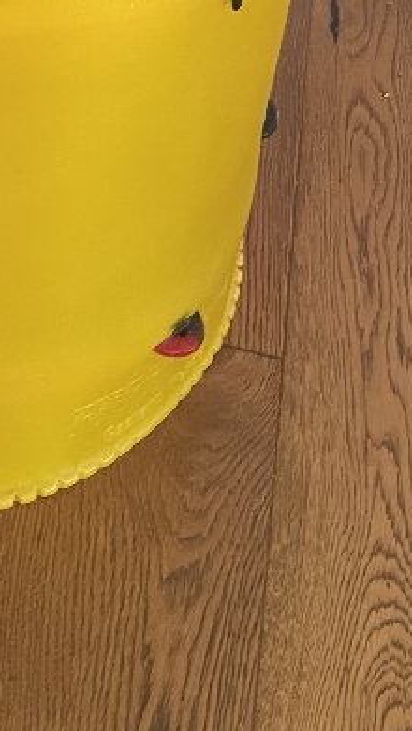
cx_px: -165
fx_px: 1689
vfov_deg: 21.6
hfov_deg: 13.3
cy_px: -269
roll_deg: +2.3
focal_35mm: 87
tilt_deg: -36.5
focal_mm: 4.2
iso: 320
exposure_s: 1/60
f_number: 1.6
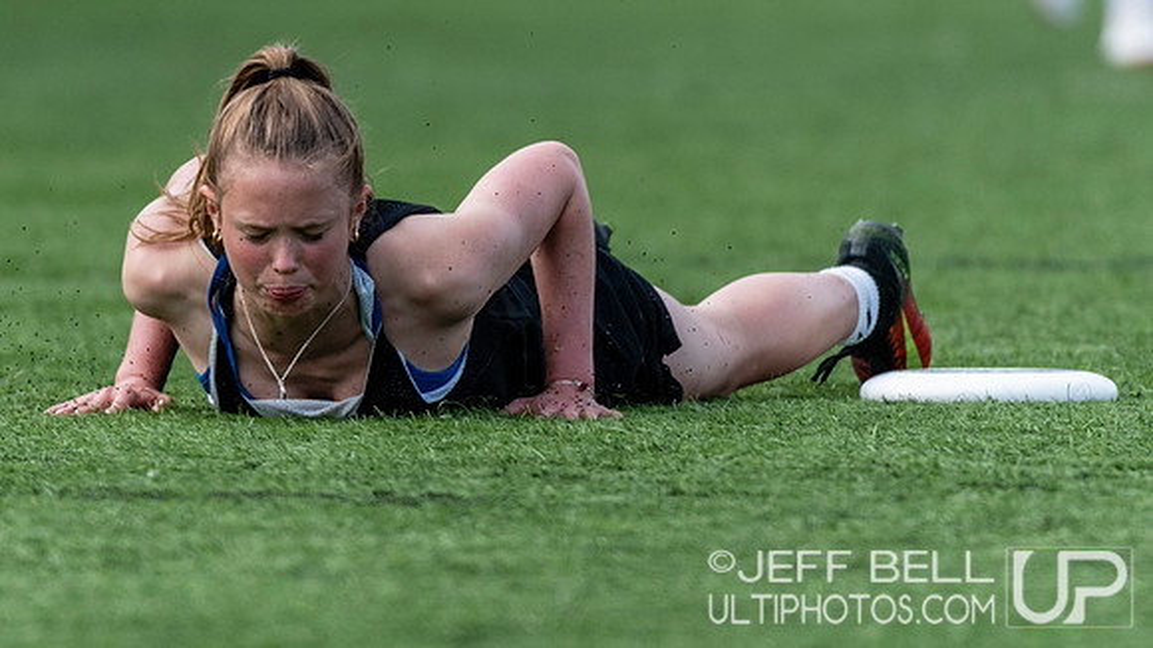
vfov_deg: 1.2
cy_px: 206
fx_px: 30992
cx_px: 391
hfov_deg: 2.1
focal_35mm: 1014
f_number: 4
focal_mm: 400
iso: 450
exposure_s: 1/1250
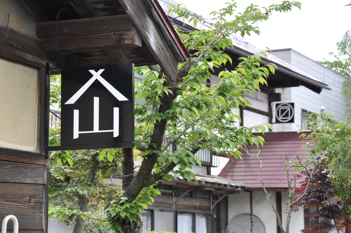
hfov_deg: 18.2
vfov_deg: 12.1
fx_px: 1096
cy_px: 116
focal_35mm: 112
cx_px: 176
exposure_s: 1/100
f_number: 8
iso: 200
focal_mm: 75
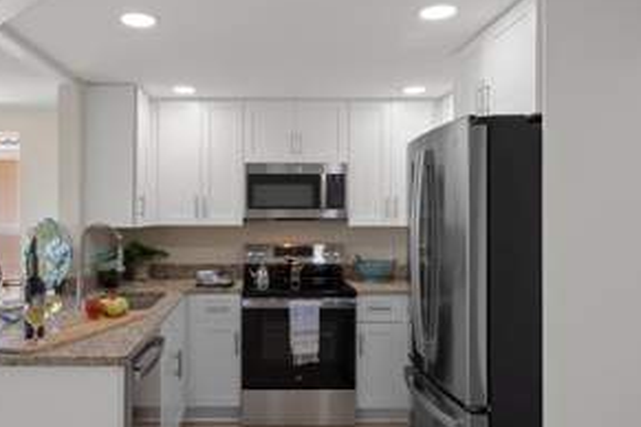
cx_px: 249
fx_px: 499
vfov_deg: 46.3
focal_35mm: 28
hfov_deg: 64.7
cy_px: 234
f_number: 9
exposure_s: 1/4
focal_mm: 17
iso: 320
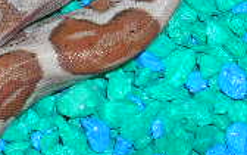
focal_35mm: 186
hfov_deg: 10.9
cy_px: -27
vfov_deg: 7.0
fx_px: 1252
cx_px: -113
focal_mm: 7.7
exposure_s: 1/60.1
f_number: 5.4
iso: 50
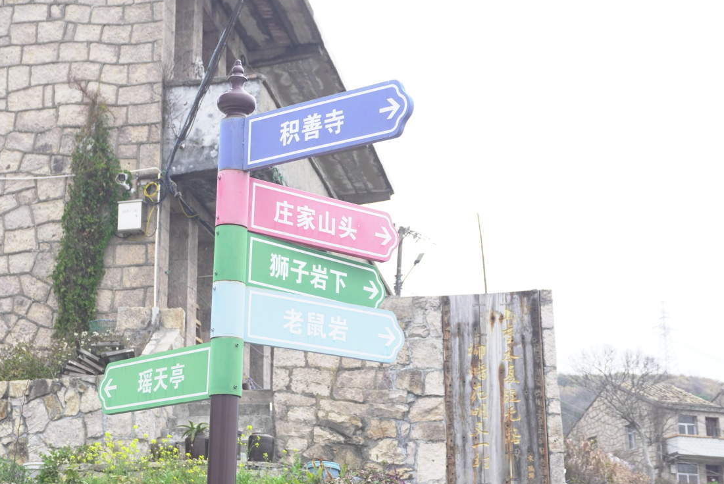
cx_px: 321
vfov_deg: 19.1
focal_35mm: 72
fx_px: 1440
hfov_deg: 28.2
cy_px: 235
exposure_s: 1/125
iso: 640
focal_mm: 41
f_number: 8
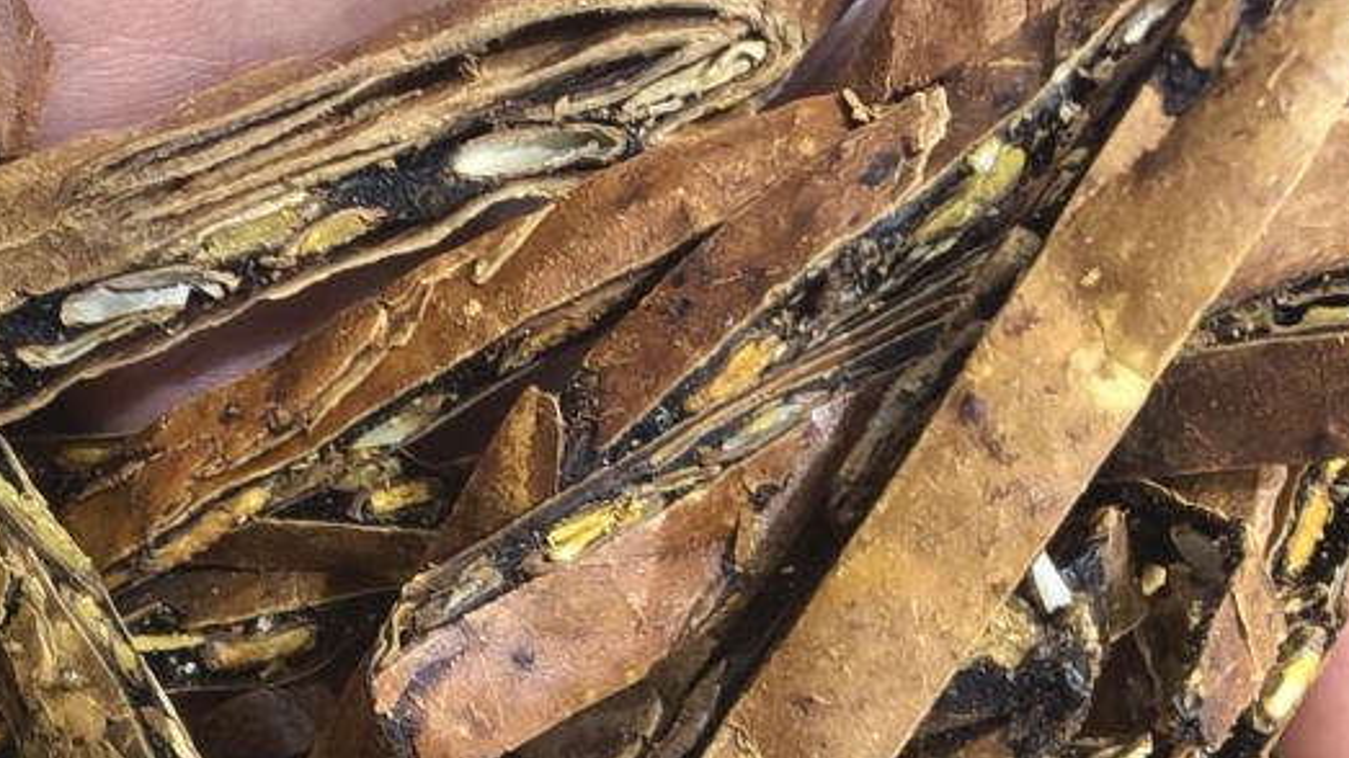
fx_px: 1431
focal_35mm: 40
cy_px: 688
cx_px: 397
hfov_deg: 49.2
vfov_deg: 28.5
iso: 1600
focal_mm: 1.95
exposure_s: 1/20
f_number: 2.2
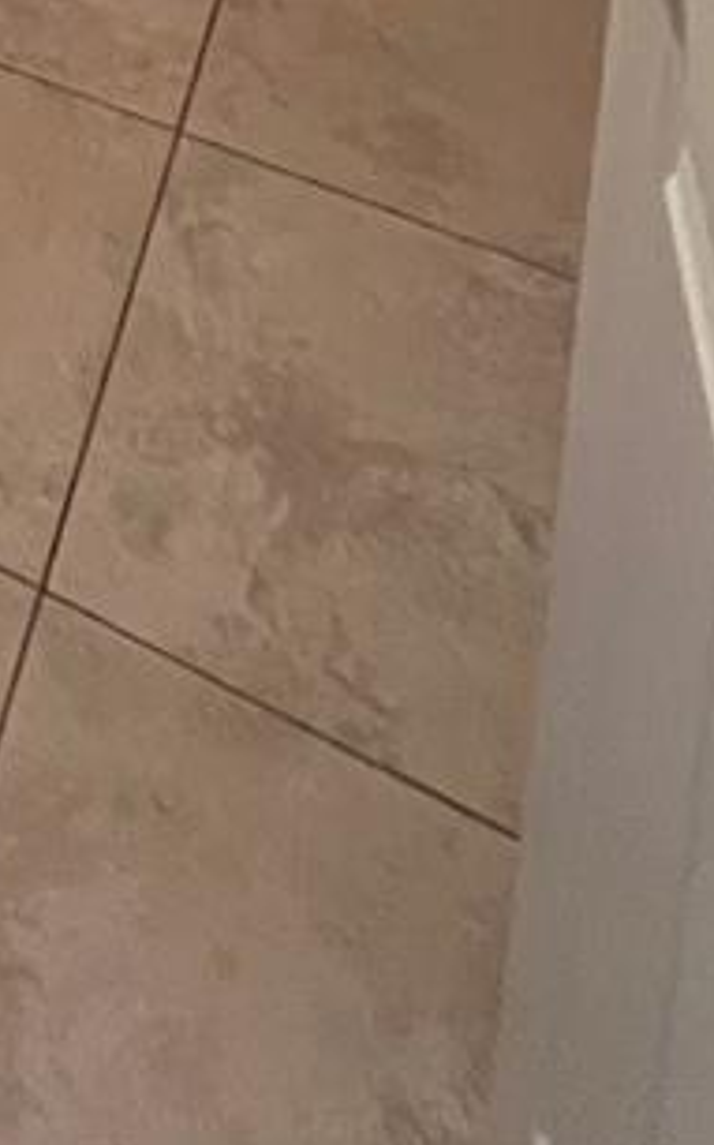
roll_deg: +3.1
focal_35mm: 54
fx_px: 1683
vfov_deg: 22.0
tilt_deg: -12.1
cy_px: -935
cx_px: -572
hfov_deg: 18.6
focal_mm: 1.57
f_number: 1.8
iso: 500
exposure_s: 1/60
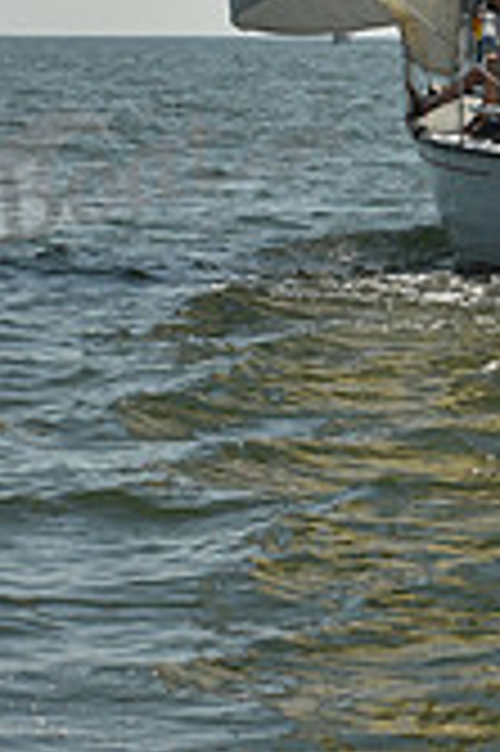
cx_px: 579
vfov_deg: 8.2
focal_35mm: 243
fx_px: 5073
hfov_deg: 5.6
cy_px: -549
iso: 320
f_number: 9
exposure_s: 1/1250
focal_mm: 70
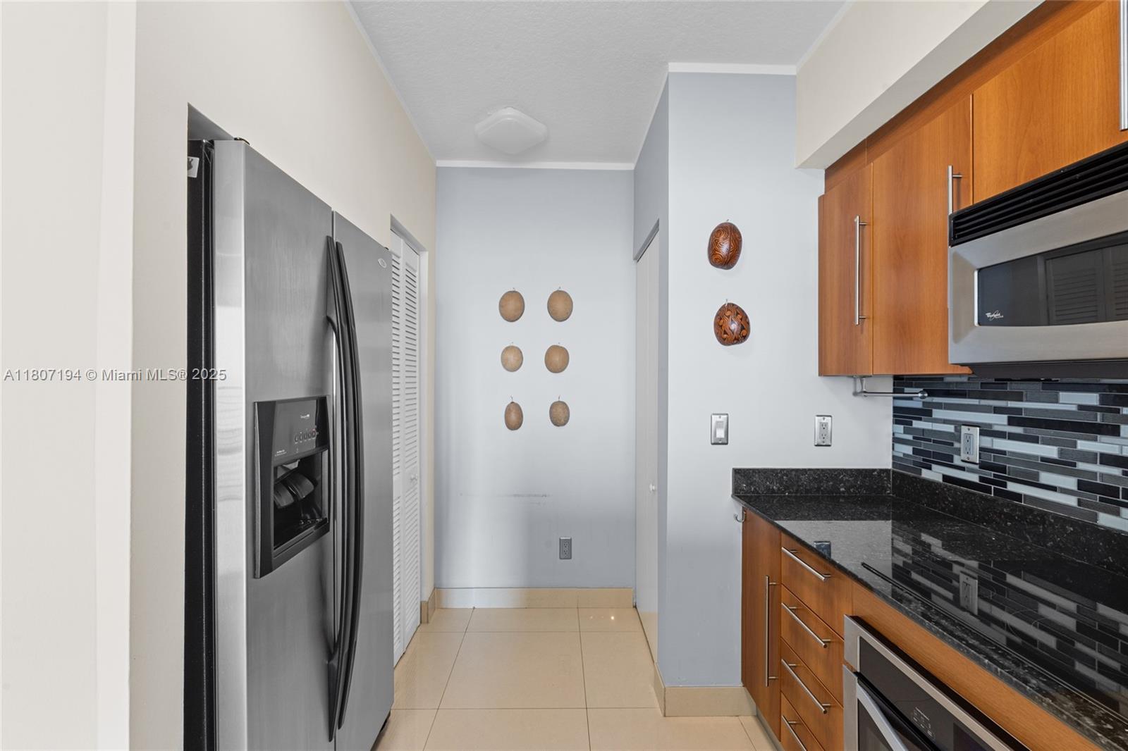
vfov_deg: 73.7
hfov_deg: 96.7
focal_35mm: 16
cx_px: 564
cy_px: 376
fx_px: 501
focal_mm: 16
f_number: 13
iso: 250
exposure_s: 1/2
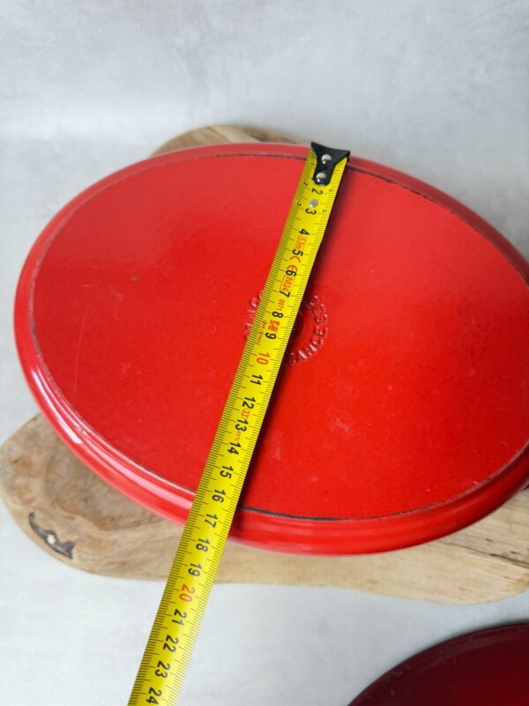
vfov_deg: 71.6
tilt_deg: -78.0
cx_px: 264
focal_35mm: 24
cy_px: 353
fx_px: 489
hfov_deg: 56.8
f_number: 1.78
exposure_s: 1/50
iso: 125
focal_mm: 6.76
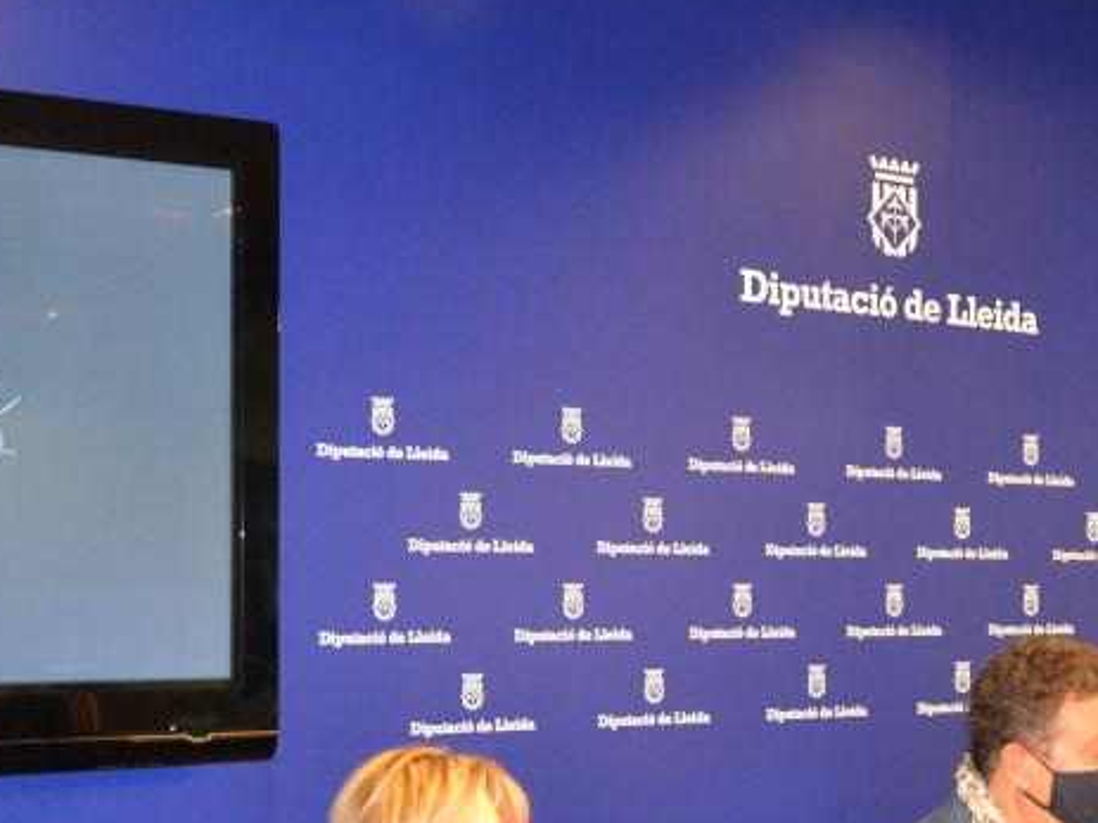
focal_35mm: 67
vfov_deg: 21.5
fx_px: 2127
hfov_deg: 28.9
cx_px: 534
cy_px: 706
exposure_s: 1/60
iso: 2500
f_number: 3.8
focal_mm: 21
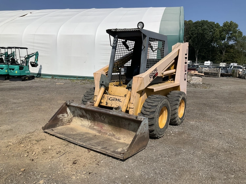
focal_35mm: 29
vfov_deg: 48.3
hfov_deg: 61.6
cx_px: 123
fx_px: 206
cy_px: 92
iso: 25
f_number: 1.8
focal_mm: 3
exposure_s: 1/4065
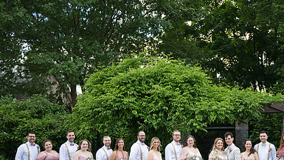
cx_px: 211
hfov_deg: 30.9
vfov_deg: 17.7
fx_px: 504
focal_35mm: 67
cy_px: 140
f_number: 2.8
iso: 200
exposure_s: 1/1000
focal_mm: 41
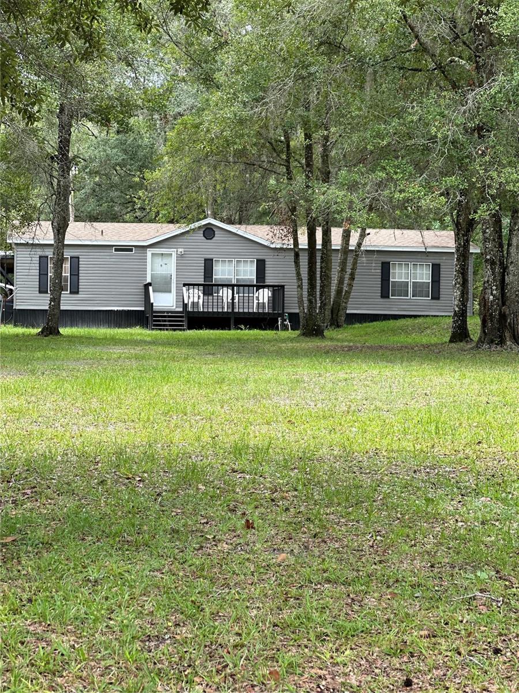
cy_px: 346
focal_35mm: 77
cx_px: 260
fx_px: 1539
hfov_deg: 19.1
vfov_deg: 25.3
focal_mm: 9
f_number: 2.8
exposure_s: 1/121
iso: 25
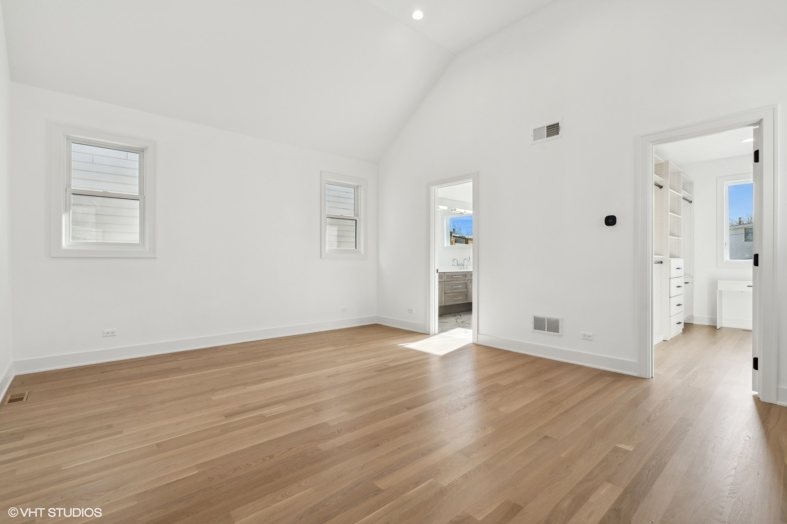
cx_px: 394
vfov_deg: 73.7
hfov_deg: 96.7
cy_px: 262
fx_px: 350
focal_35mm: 16
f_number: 8
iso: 320
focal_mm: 16
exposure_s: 1/100
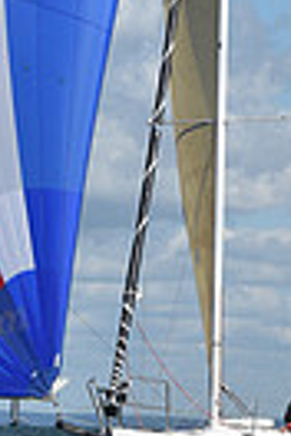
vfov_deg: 6.7
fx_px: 3734
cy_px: 149
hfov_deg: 4.5
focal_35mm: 308
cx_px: 200
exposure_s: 1/1250
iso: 250
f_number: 9
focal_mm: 70
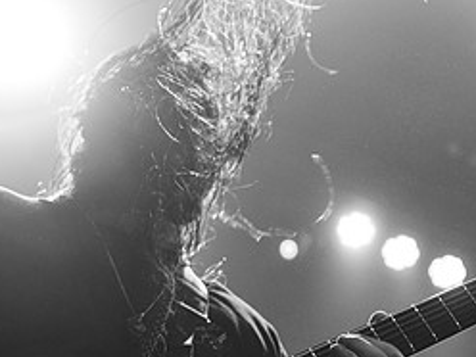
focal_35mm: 126
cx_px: 144
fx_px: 1733
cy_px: 289
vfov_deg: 11.7
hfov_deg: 15.6
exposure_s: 1/250
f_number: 3.5
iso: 3200
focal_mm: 56
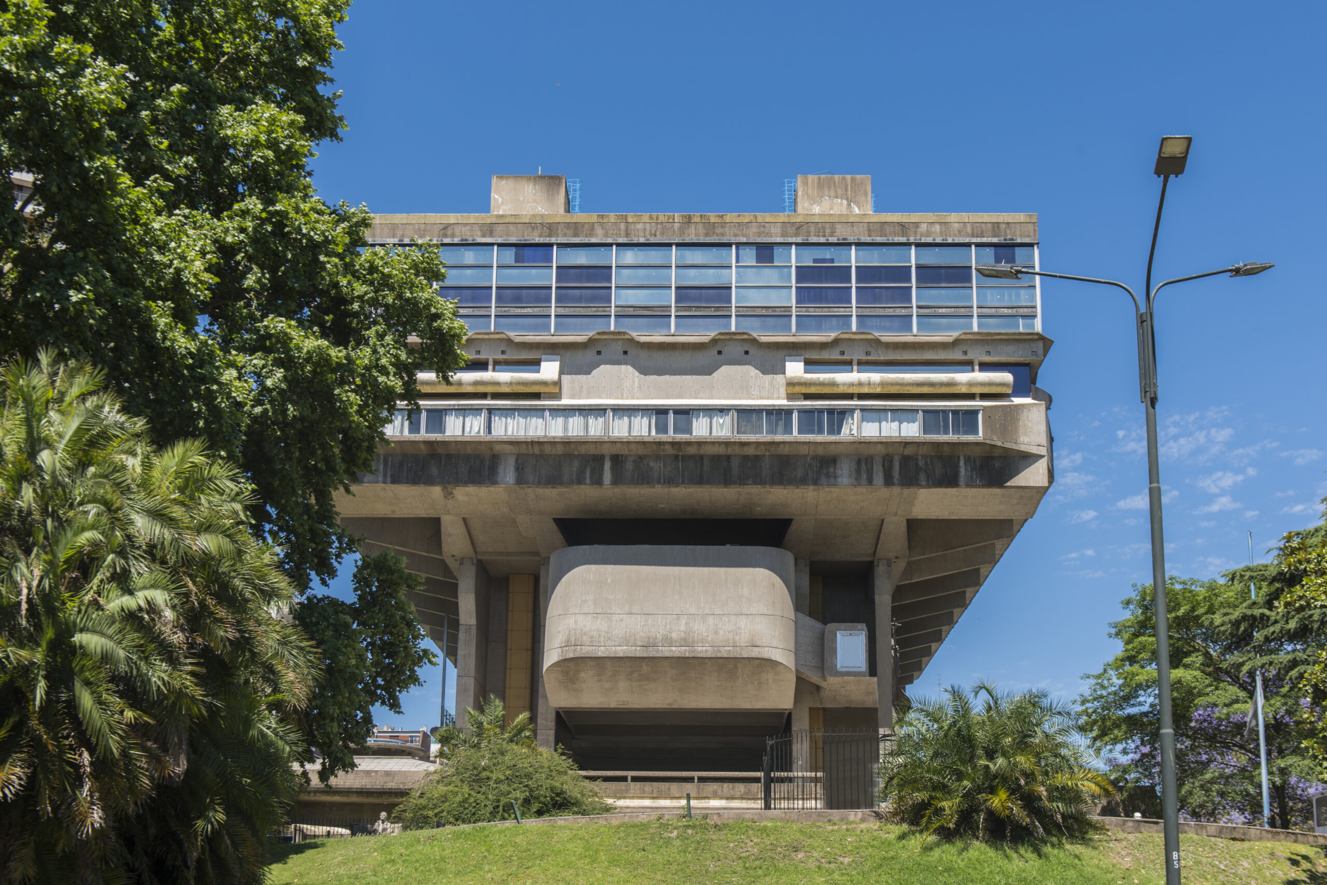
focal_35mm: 38
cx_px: 664
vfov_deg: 35.1
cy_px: 442
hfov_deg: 50.7
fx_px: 1401
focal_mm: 38
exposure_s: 1/125
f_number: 9
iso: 100
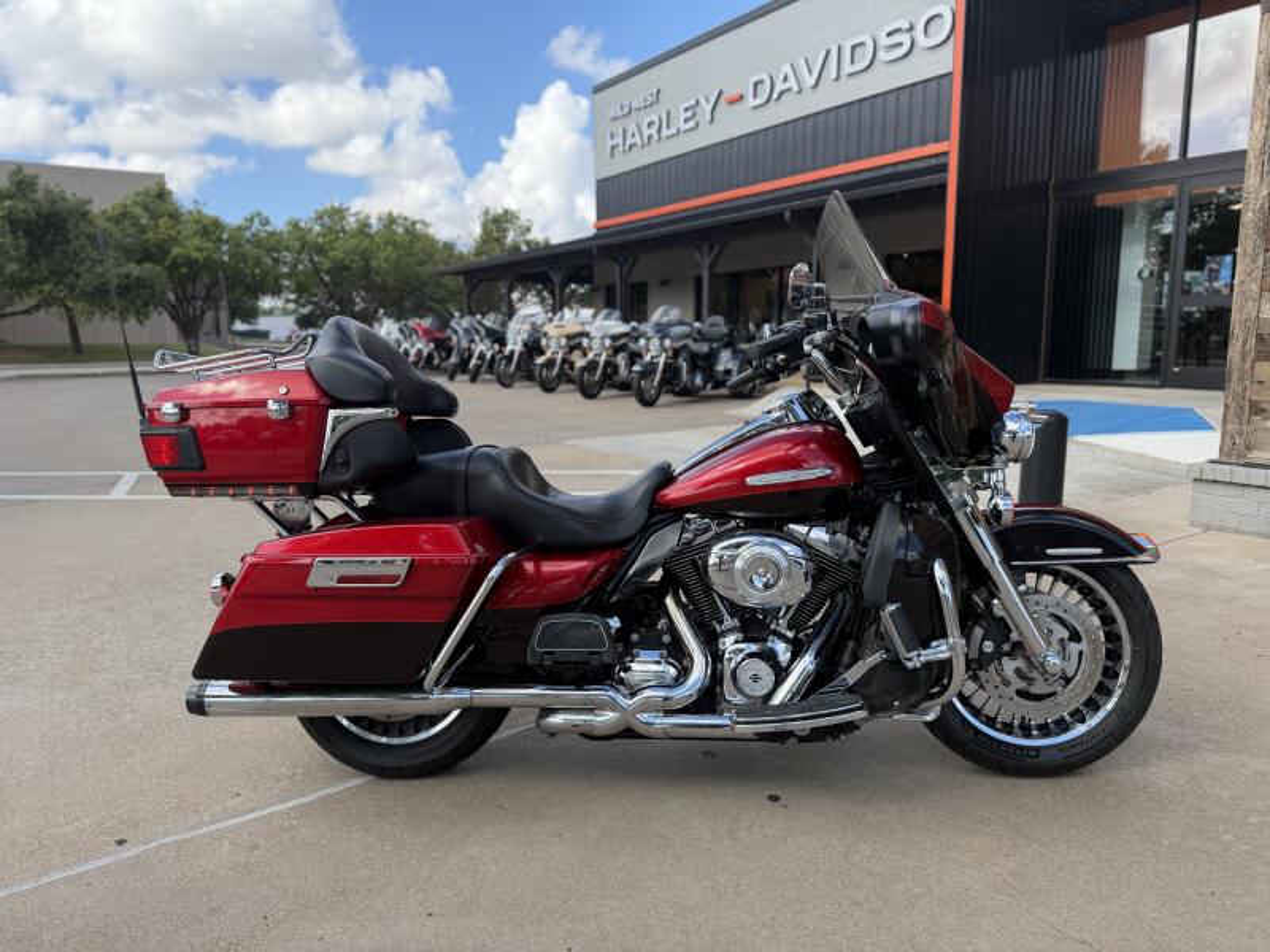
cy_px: 476
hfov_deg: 71.6
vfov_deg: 56.8
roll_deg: -0.7
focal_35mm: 24
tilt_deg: -9.2
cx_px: 635
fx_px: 881
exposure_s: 1/2000
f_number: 1.78
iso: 100
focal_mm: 6.76
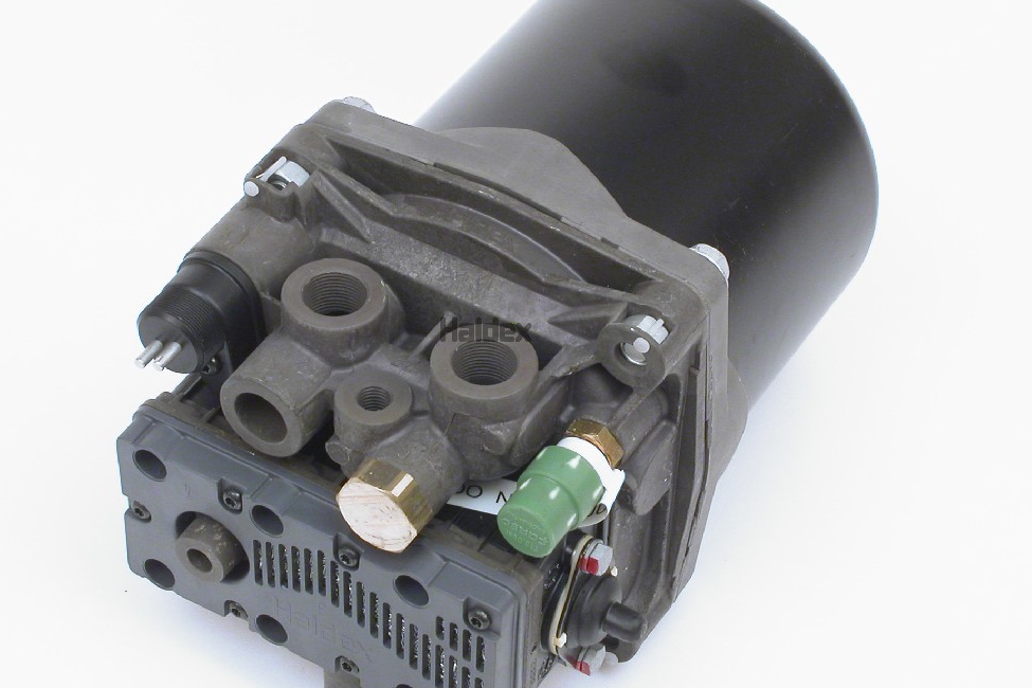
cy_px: 328
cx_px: 485
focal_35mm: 96
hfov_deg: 21.2
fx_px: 2752
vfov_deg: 14.3
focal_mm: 15.4
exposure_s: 1.5
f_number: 6.7
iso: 100
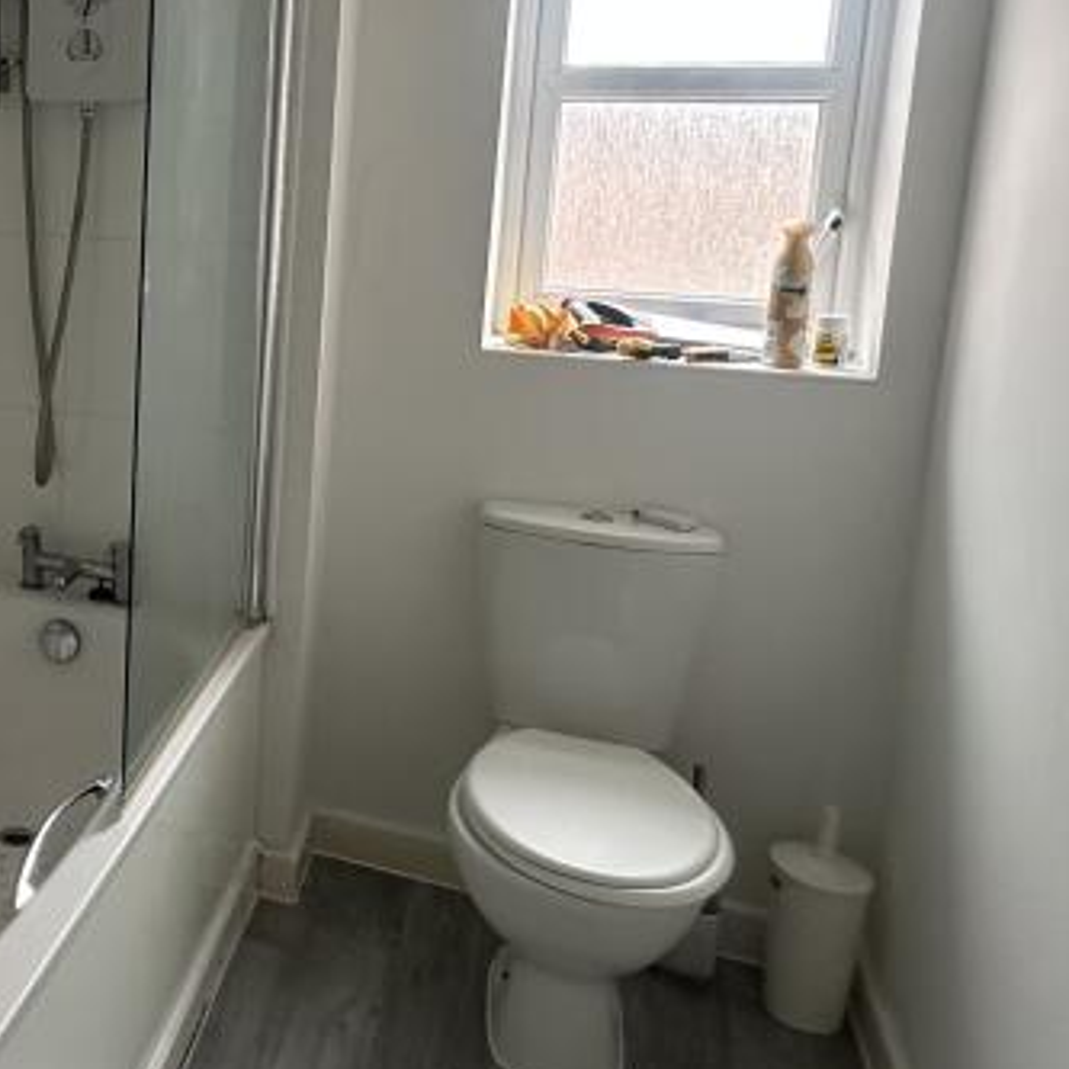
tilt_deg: -9.1
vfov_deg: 43.2
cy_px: 343
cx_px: -80
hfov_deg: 37.4
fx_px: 1328
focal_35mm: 38
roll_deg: -0.9
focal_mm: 2.22
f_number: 2.2
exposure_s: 1/99
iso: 200
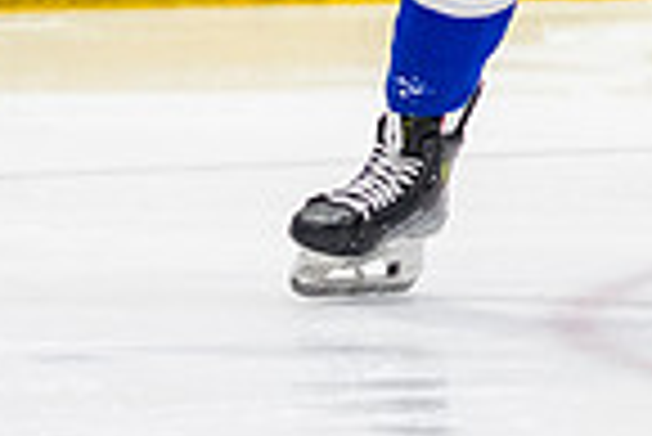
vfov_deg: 1.2
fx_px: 21483
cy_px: -68
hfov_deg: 1.7
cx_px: 500
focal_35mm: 1185
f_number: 3.2
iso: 1600
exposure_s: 1/800
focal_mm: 160
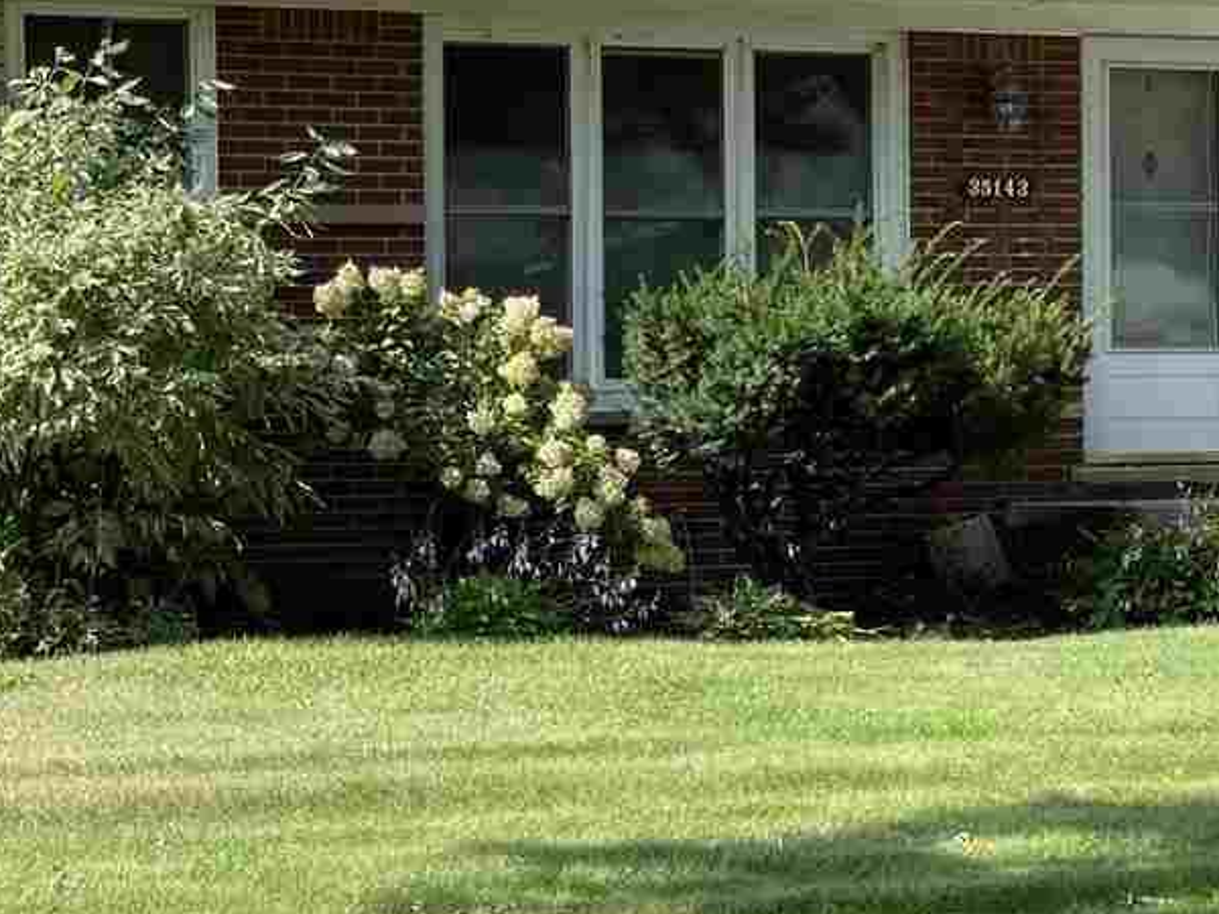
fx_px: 3909
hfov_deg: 17.7
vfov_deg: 13.3
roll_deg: +0.4
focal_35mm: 111
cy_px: 514
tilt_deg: -1.5
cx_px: 540
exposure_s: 1/564
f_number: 2
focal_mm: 6
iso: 25
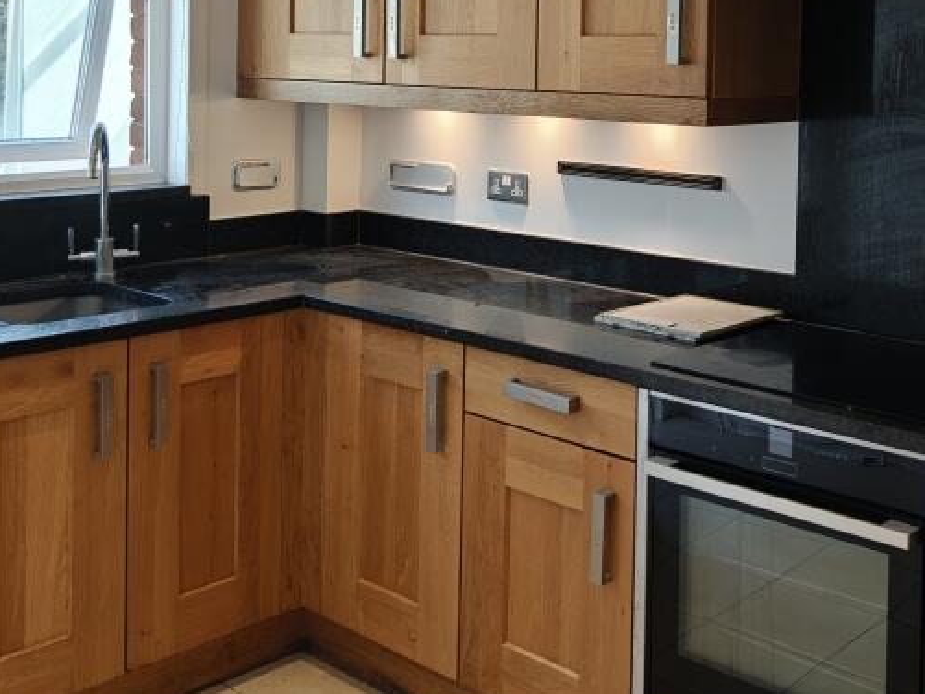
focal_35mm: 47
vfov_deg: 29.8
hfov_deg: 40.3
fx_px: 1256
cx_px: 526
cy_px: 98
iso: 400
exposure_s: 1/100
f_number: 1.8
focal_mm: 8.67
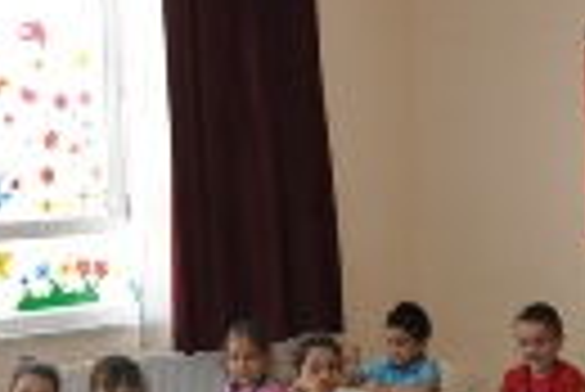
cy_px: 324
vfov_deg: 14.6
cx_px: 108
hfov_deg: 21.6
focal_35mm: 93
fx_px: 1513
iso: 1600
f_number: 7.1
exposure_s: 1/200
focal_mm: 18
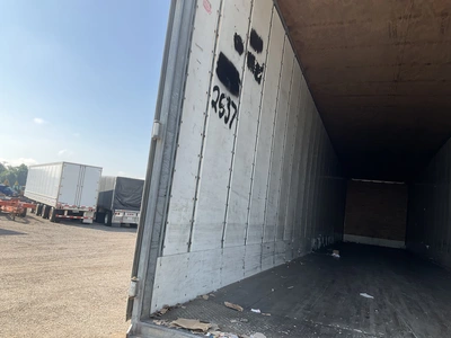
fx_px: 378
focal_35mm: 29
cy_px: 169
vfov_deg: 48.2
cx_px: 226
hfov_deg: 61.7
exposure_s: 1/691
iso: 25
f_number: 1.8
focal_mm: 3
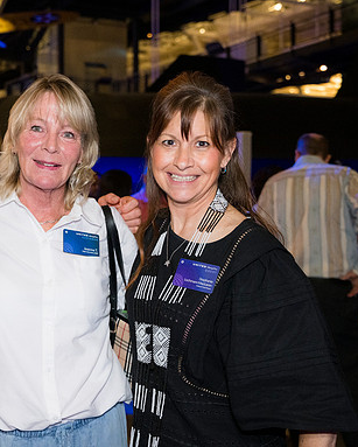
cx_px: 57
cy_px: 225
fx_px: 714
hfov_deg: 27.4
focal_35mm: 54
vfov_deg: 34.7
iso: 3200
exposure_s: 1/160
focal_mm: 38
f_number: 4
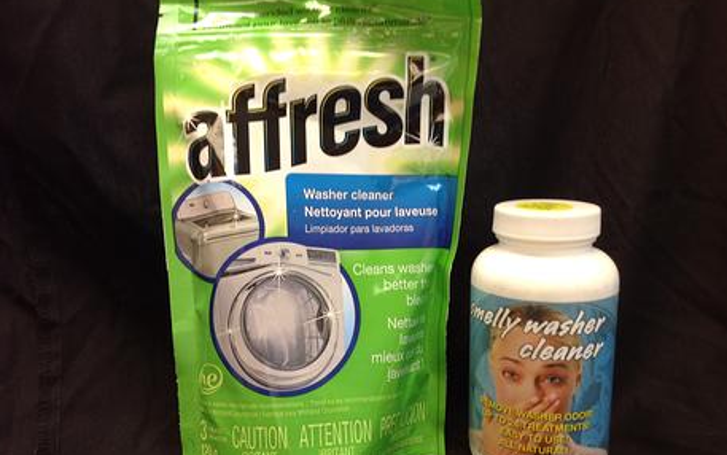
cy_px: 258
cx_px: 360
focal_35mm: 38
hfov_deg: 51.5
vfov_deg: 33.6
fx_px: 753
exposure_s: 1/20
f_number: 2.4
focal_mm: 4.28
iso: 80
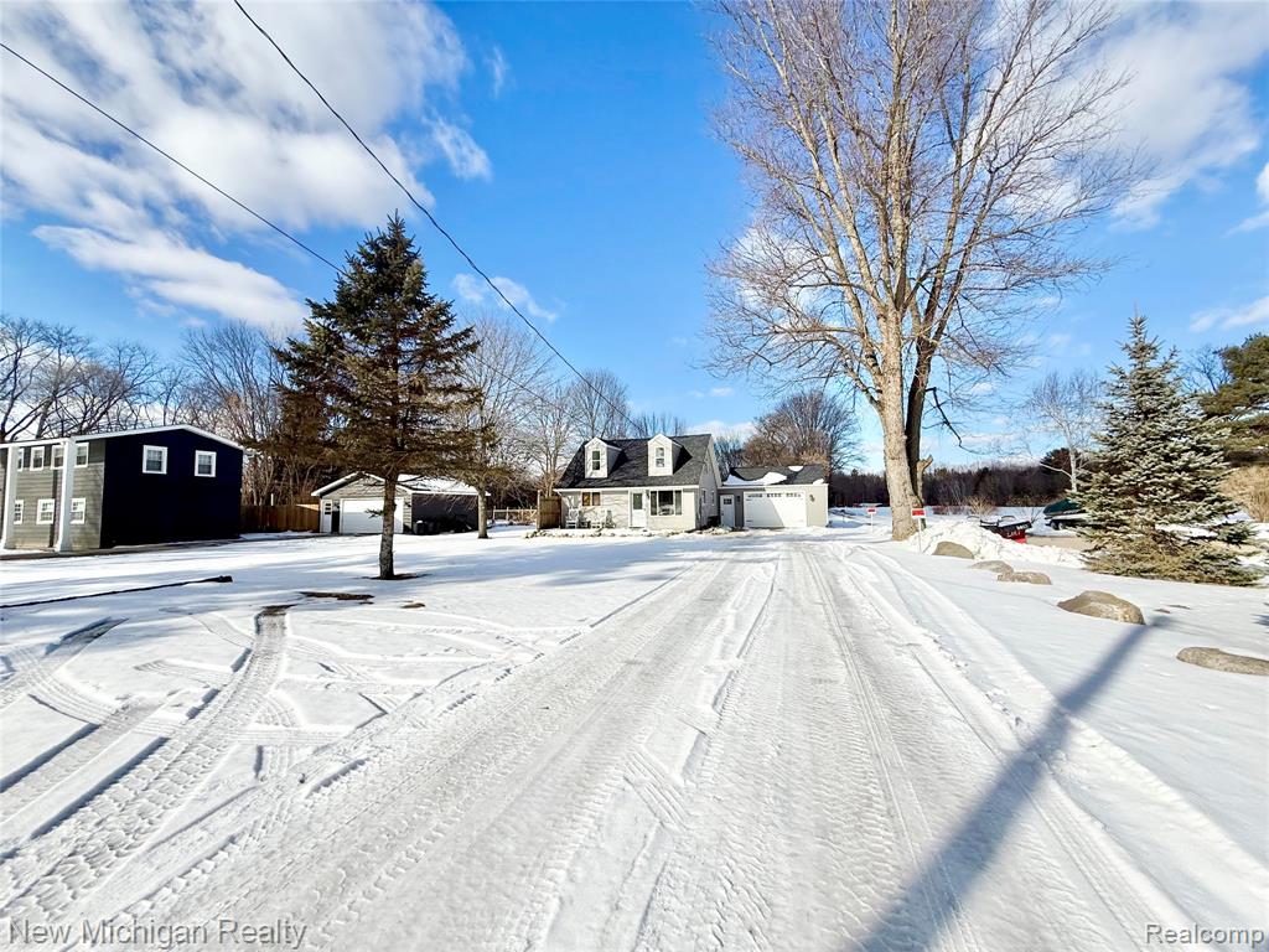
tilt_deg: +4.5
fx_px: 513
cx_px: 634
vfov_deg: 85.7
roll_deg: +0.6
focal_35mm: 14
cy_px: 476
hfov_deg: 102.1
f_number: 2.2
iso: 50
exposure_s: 1/5155
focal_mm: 2.22
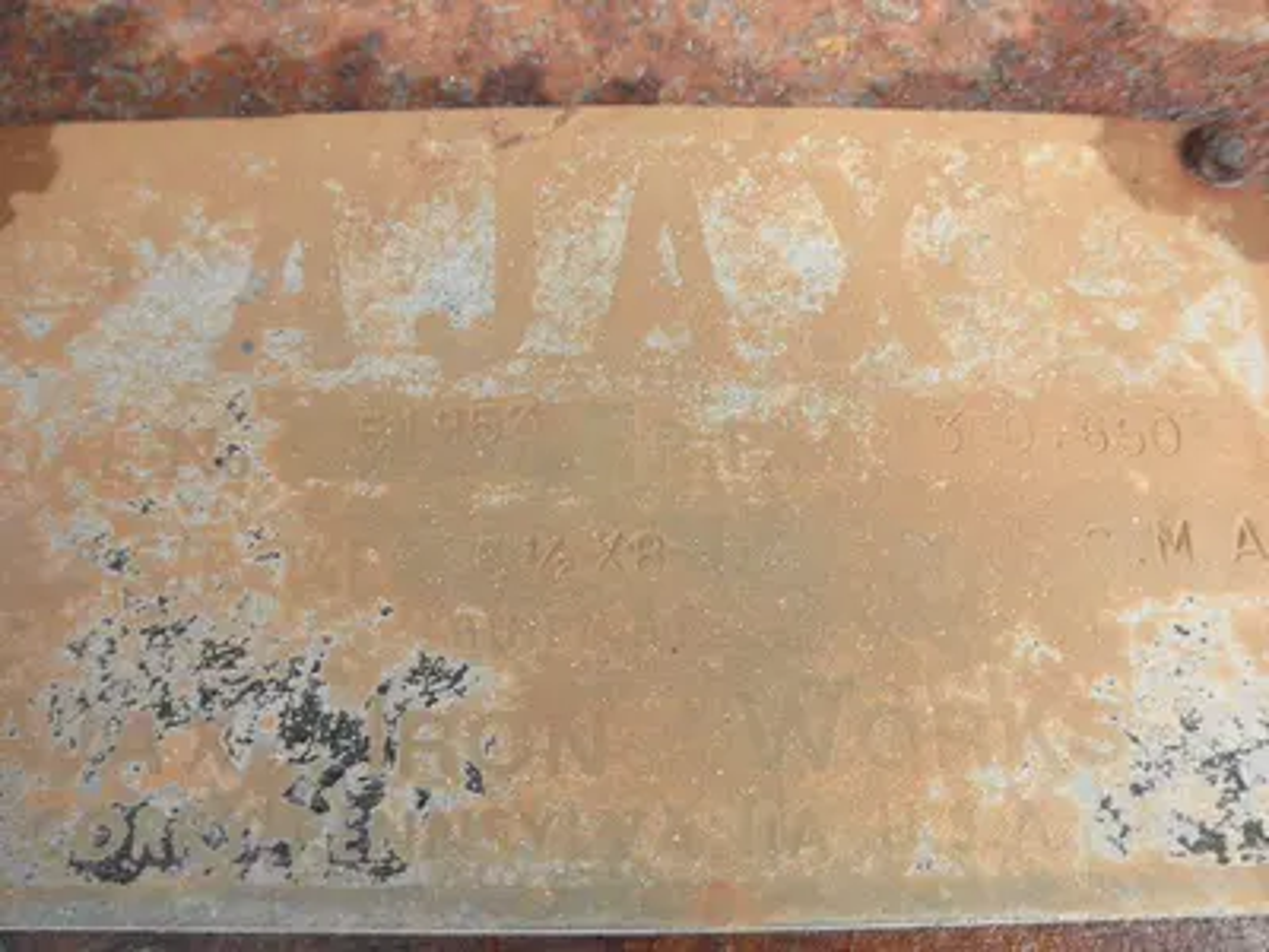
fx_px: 1026
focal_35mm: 28
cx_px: 634
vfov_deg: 49.7
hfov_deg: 63.4
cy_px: 476
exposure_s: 1/80
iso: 64
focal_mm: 5
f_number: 3
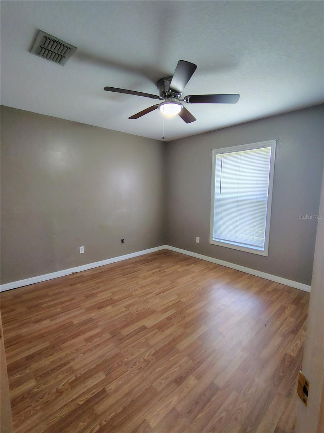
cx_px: 162
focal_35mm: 16
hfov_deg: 78.1
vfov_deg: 94.5
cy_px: 216
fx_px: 200
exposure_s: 1/40
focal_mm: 2.13
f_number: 2.2
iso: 431
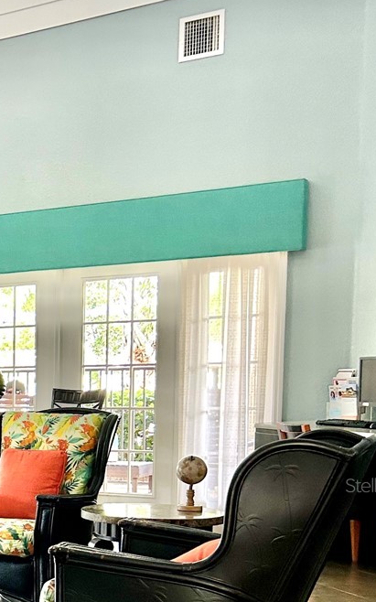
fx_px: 1099
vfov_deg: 29.9
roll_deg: +0.6
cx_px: -300
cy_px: 485
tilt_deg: -7.4
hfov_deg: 16.3
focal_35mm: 67
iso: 125
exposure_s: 1/121
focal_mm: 5.7
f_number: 1.5
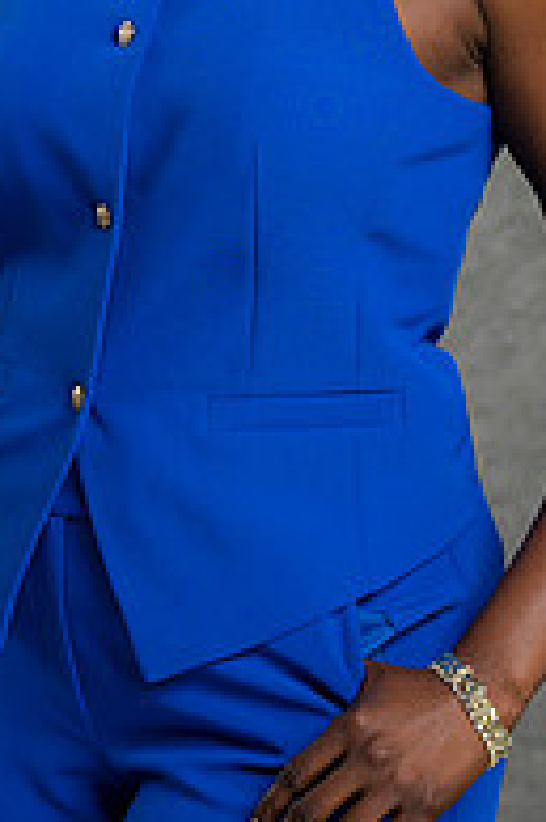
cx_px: 334
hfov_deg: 7.0
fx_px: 4489
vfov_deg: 10.4
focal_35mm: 197
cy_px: 136
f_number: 5
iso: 125
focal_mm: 85
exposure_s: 1/200
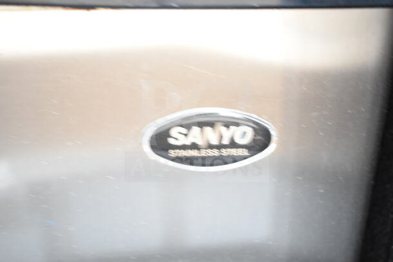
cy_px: 131
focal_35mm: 45
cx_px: 196
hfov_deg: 43.6
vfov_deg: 29.9
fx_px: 491
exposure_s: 1/50
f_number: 4.2
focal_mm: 30
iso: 1800
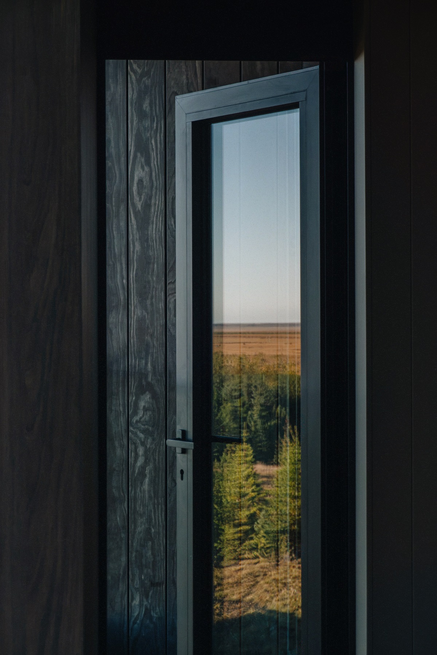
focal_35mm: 68
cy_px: 328
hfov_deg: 20.2
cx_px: 218
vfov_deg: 29.9
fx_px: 1229
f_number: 5.6
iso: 800
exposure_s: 1/1000
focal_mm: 45
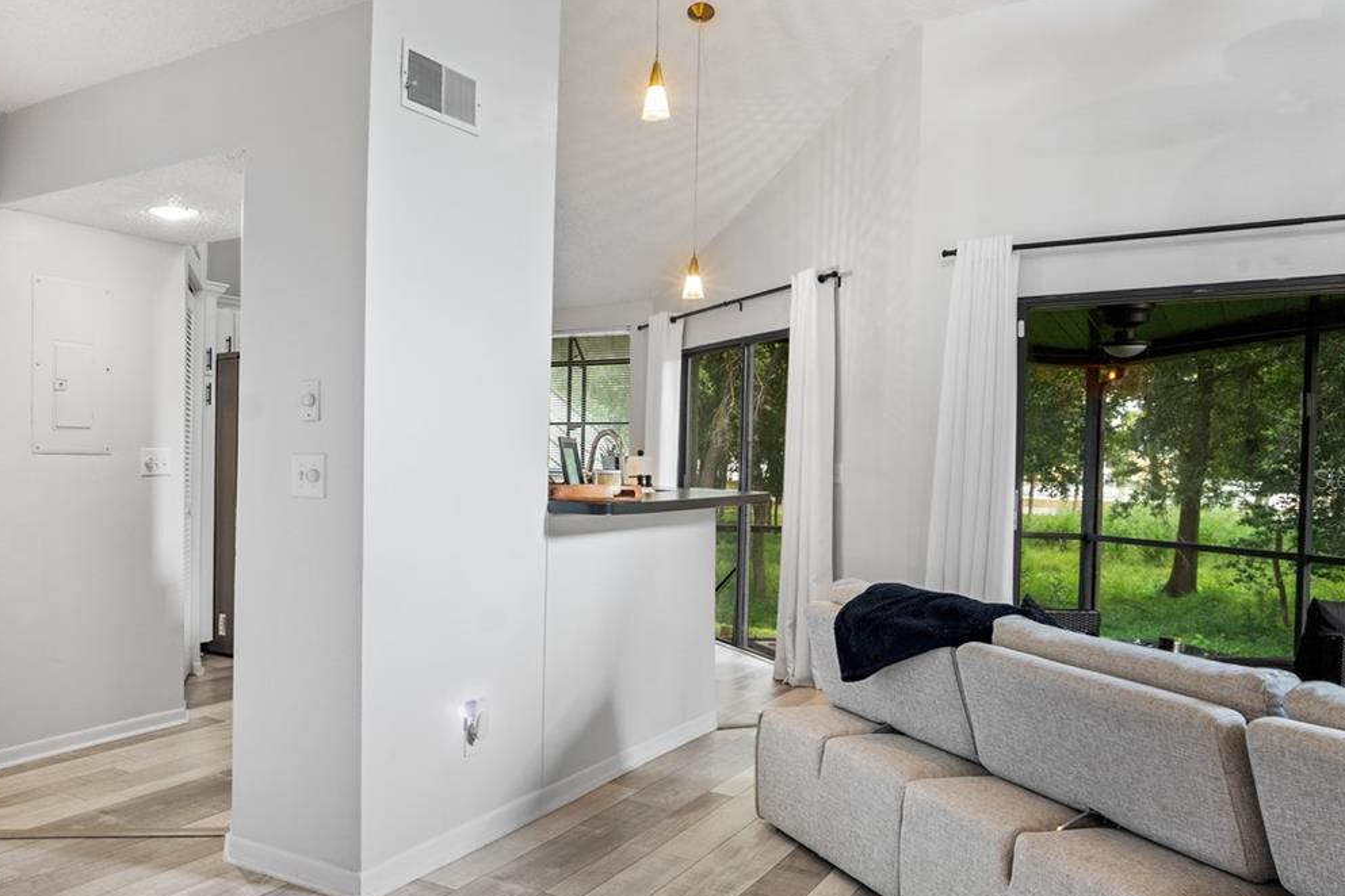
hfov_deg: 60.5
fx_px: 1083
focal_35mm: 29
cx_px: 352
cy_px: 479
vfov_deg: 44.9
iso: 1000
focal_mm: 18
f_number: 6.7
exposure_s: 1/90
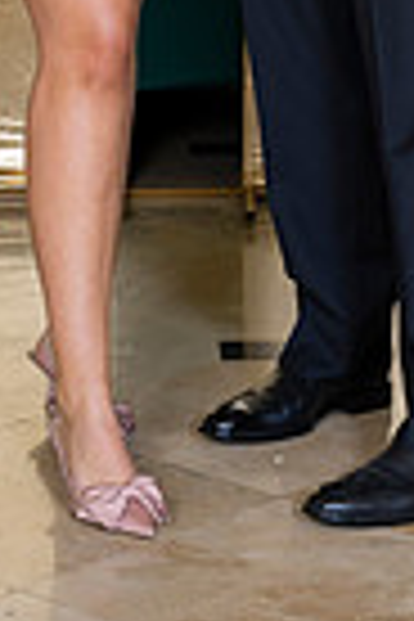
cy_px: -374
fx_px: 3432
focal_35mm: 199
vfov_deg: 9.9
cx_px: 202
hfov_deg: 6.9
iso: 320
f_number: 7.1
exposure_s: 1/125
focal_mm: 61
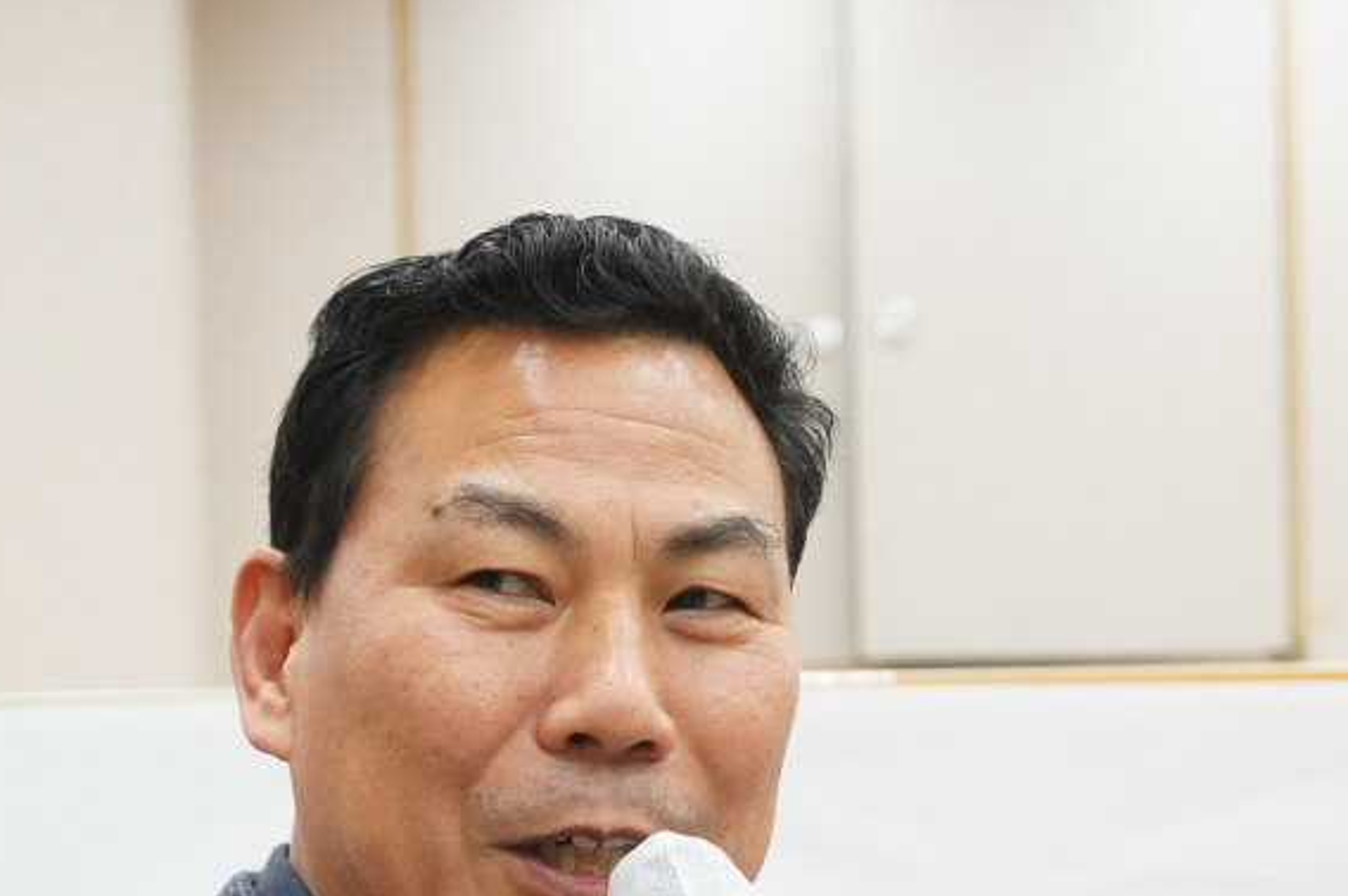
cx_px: 546
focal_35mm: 111
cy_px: 1337
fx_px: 4154
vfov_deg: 11.8
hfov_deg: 18.4
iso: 2000
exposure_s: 1/160
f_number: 4
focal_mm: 35
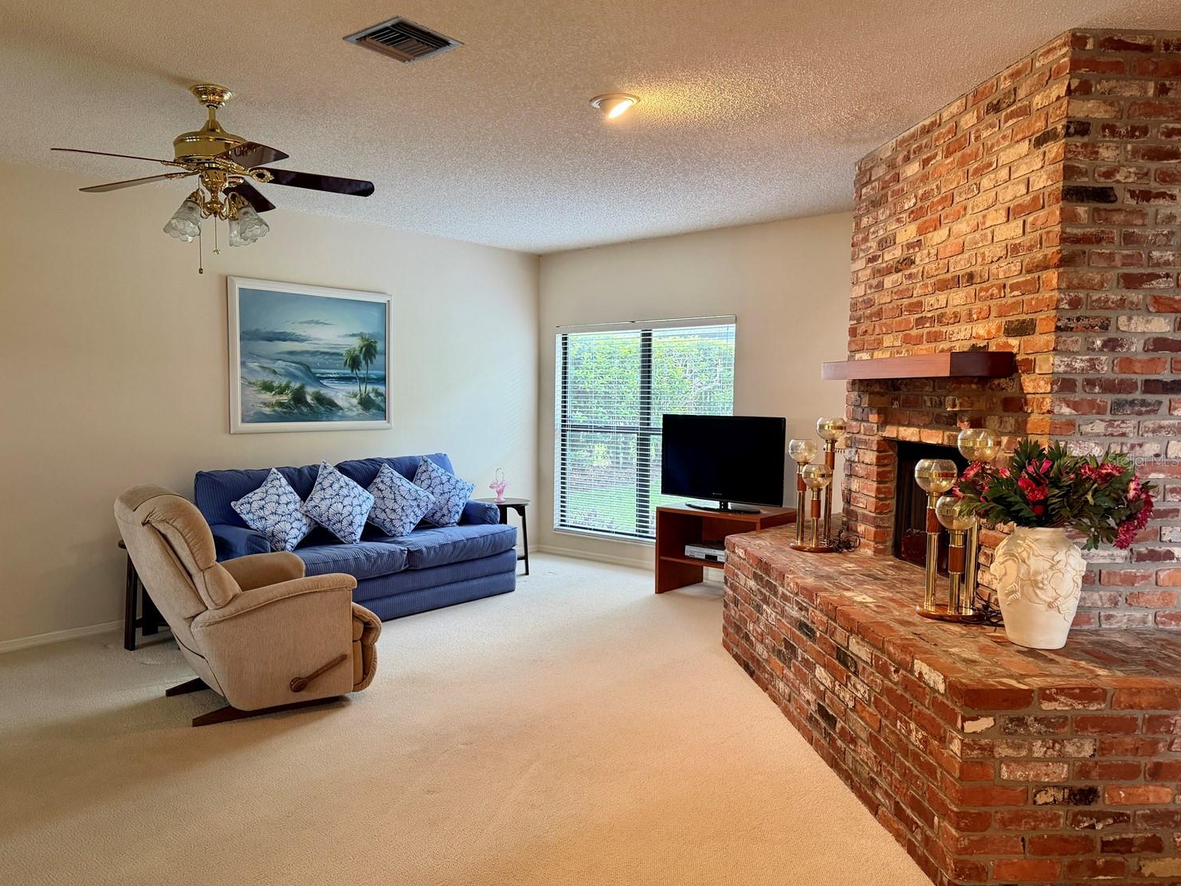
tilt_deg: -4.2
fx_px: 887
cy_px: 460
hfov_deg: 67.2
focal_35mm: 26
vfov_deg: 53.1
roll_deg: -0.2
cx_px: 543
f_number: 1.78
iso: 320
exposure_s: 1/60
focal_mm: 6.76
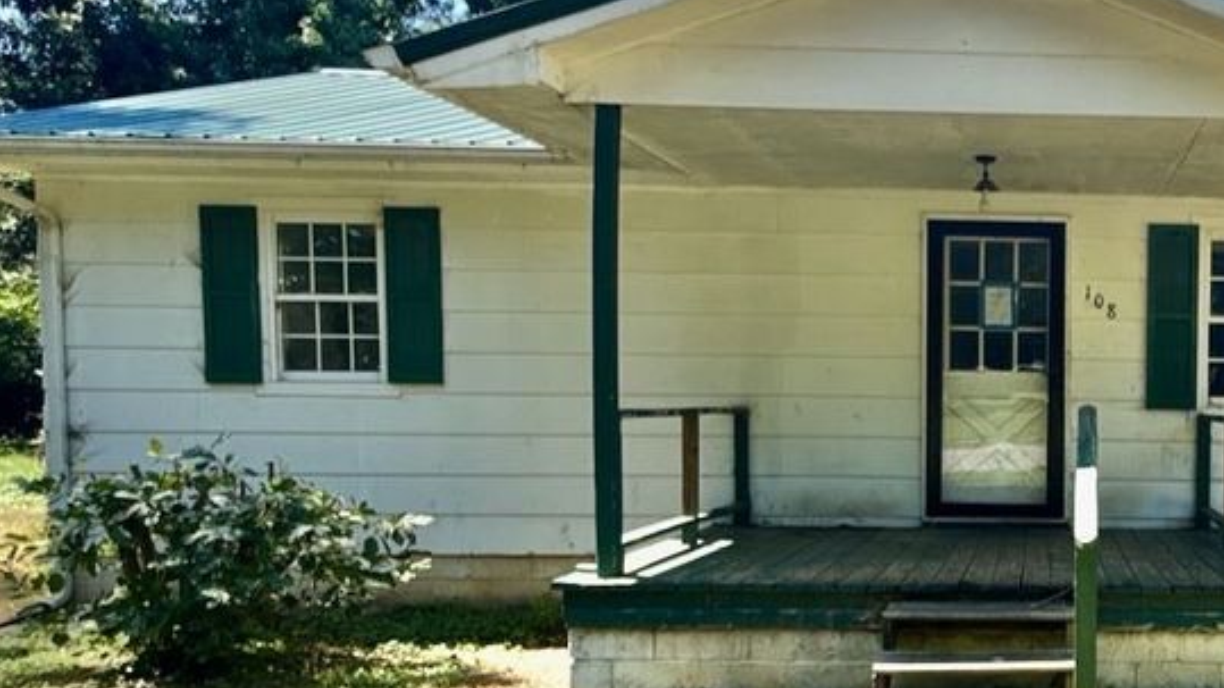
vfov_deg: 40.2
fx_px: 941
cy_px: 346
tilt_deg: -1.3
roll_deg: -1.8
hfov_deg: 61.3
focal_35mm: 29
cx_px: 958
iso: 50
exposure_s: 1/590
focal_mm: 2.22
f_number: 2.2
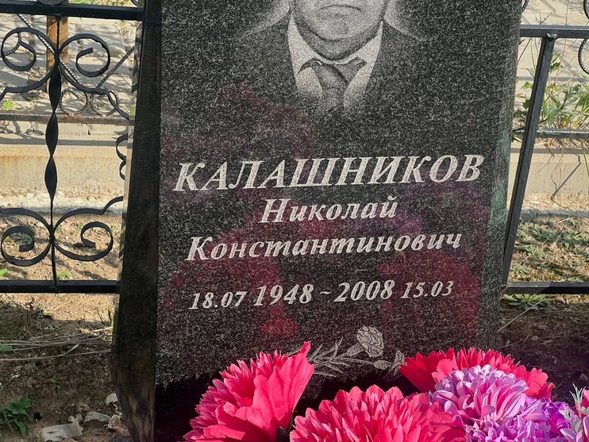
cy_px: 213
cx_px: 310
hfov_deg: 23.5
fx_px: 1413
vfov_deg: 17.8
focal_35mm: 83
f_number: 2.8
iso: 32
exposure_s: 1/342
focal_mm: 9
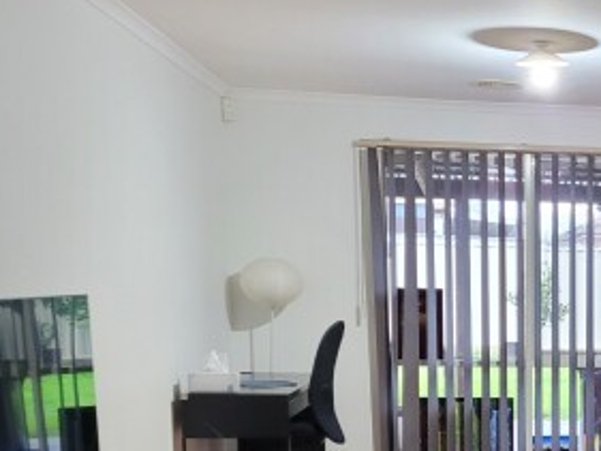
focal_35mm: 74
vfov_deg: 19.2
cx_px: 699
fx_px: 1285
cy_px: 481
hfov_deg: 24.2
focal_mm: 5.4
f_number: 1.8
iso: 640
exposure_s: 1/50
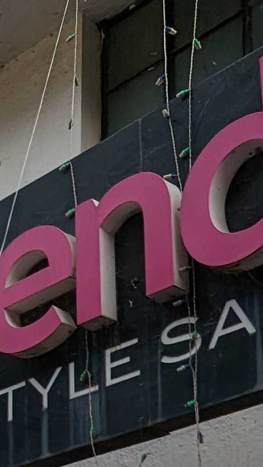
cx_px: -170
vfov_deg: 22.9
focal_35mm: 86
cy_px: 542
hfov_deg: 13.0
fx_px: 1066
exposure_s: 1/517
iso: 45
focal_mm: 2.35
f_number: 2.2
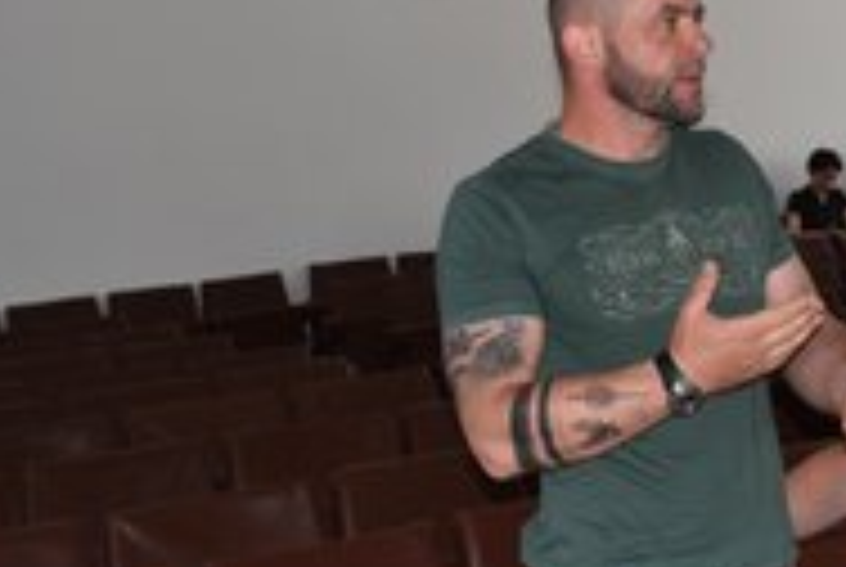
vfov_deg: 15.9
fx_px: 2026
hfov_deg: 23.1
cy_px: 155
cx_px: 742
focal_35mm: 86
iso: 160
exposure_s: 1/125
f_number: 5.6
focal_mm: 27
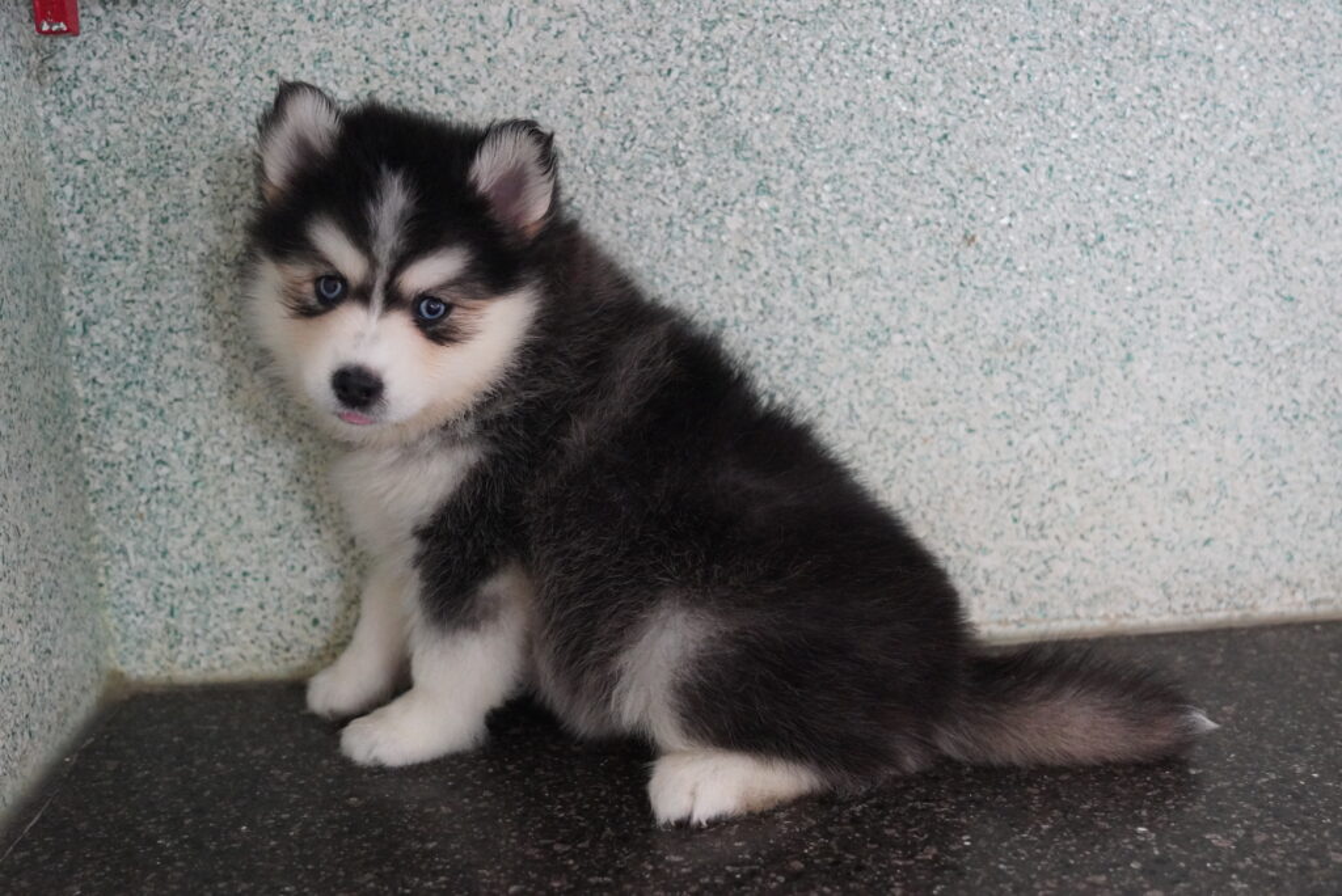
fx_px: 1343
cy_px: 448
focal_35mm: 36
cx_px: 671
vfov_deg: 36.9
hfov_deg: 53.1
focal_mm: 24
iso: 6400
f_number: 2.8
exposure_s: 1/160
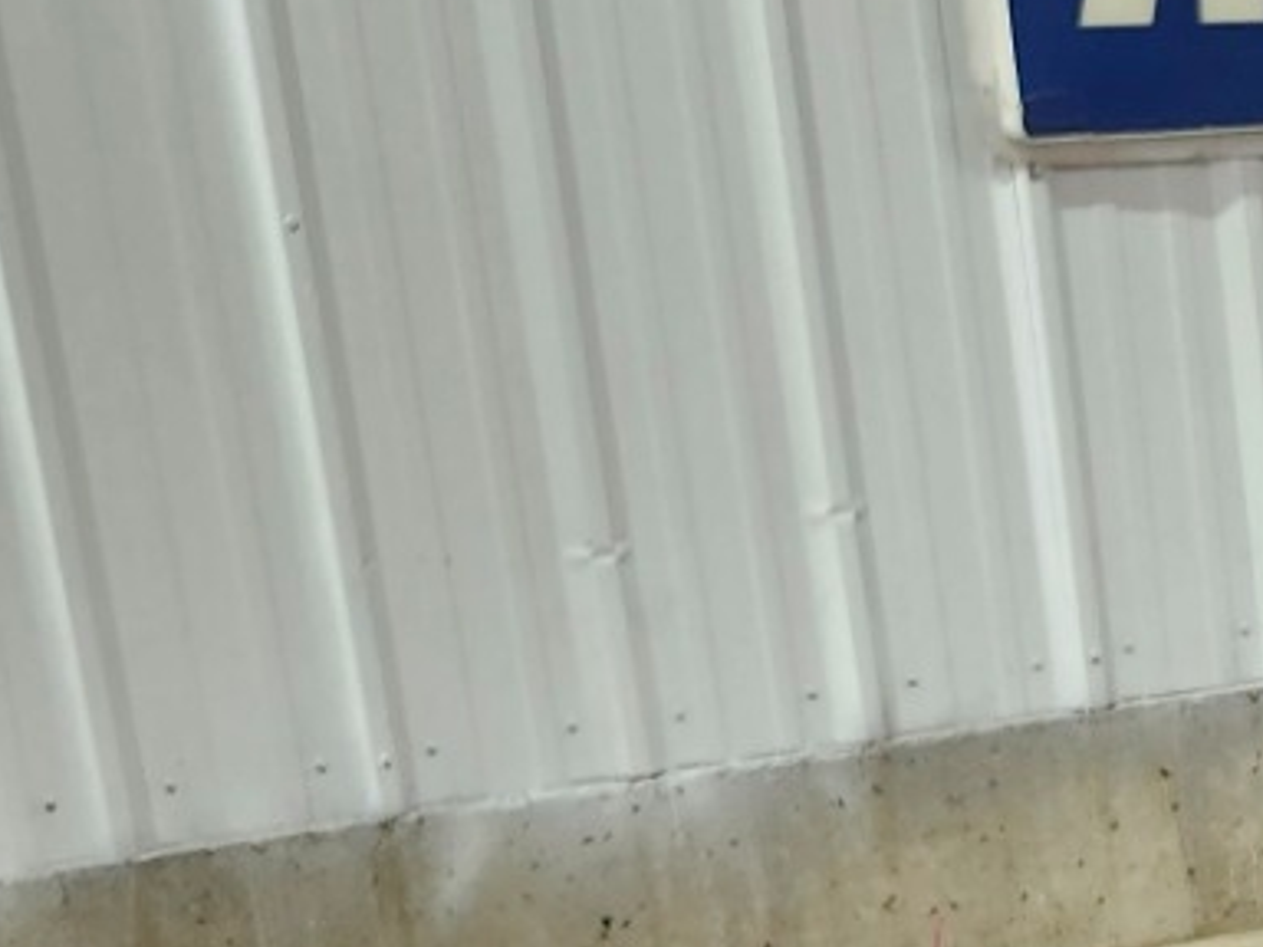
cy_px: 1157
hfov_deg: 13.5
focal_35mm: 115
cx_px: 2825
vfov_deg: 12.6
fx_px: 4196
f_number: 1.8
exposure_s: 1/120
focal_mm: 5.54
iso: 200
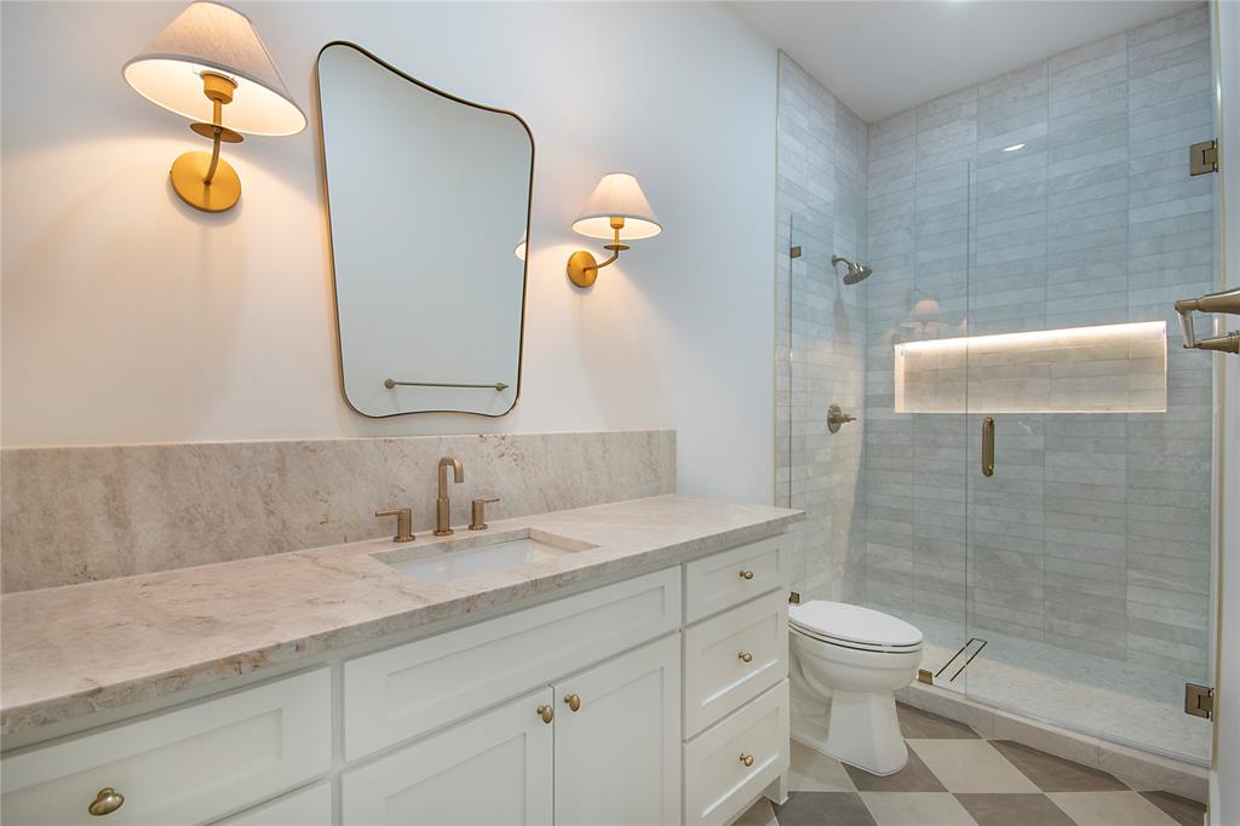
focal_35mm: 15
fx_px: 516
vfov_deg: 77.3
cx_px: 620
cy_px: 413
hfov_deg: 100.4
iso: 100
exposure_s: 1/13
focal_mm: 10
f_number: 8
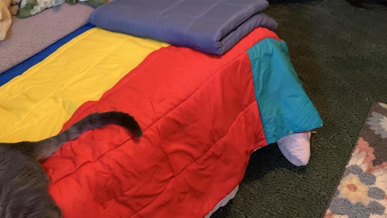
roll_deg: +7.9
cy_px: -26
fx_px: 451
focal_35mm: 44
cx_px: 213
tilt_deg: -17.9
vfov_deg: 25.1
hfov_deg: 46.3
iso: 640
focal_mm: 4.25
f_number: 1.8
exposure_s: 1/30
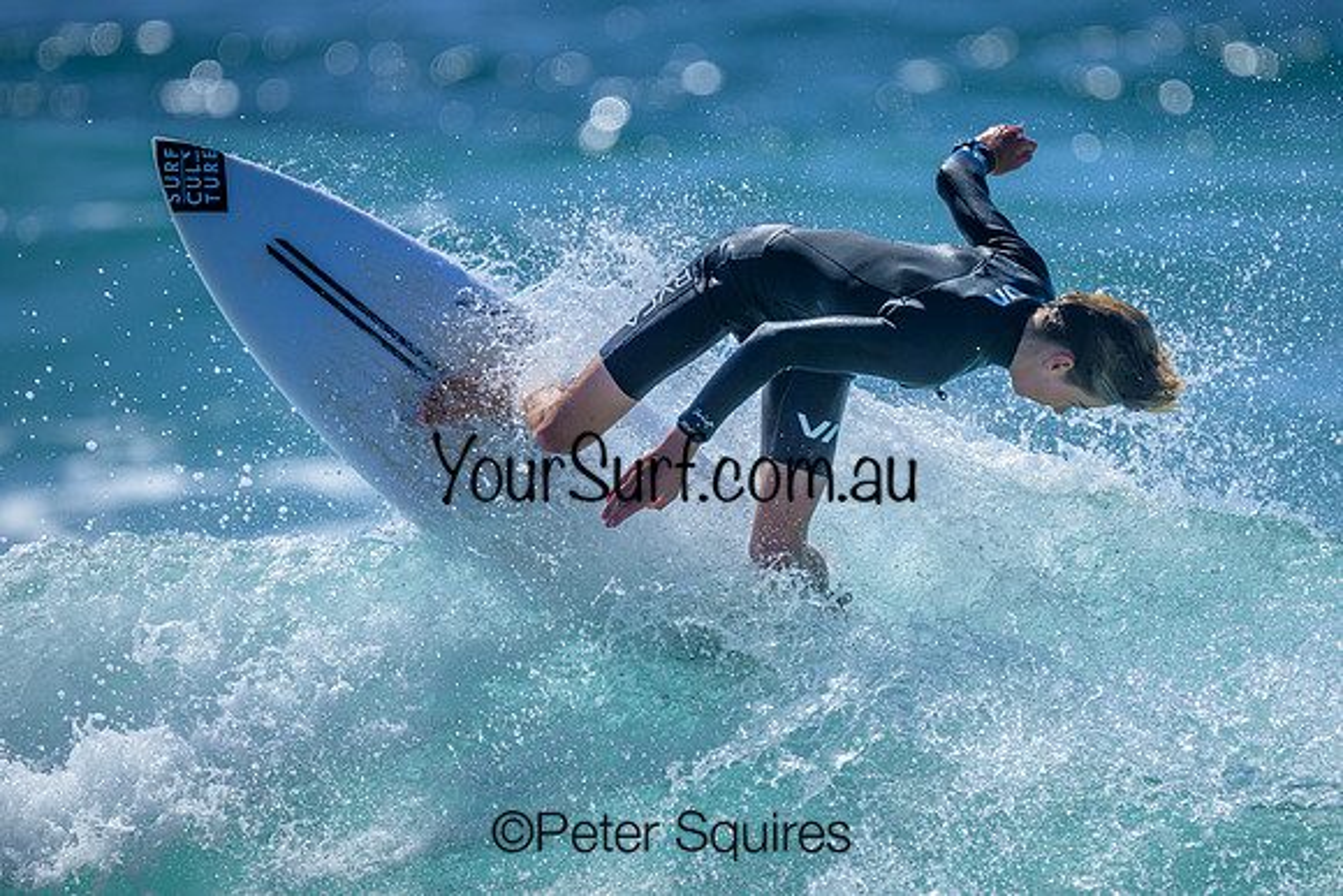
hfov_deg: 1.9
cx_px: 918
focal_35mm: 1094
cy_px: 559
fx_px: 40823
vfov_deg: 1.3
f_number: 6.3
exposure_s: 1/2500
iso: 200
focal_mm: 800
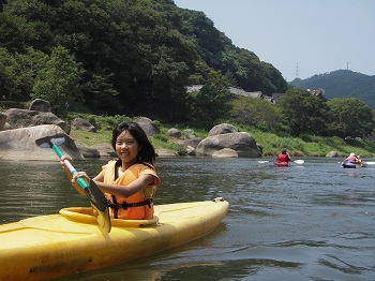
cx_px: 188
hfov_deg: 35.0
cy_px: 140
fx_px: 595
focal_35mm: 55
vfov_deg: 26.5
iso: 50
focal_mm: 9.2
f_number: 7.2
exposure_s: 1/160
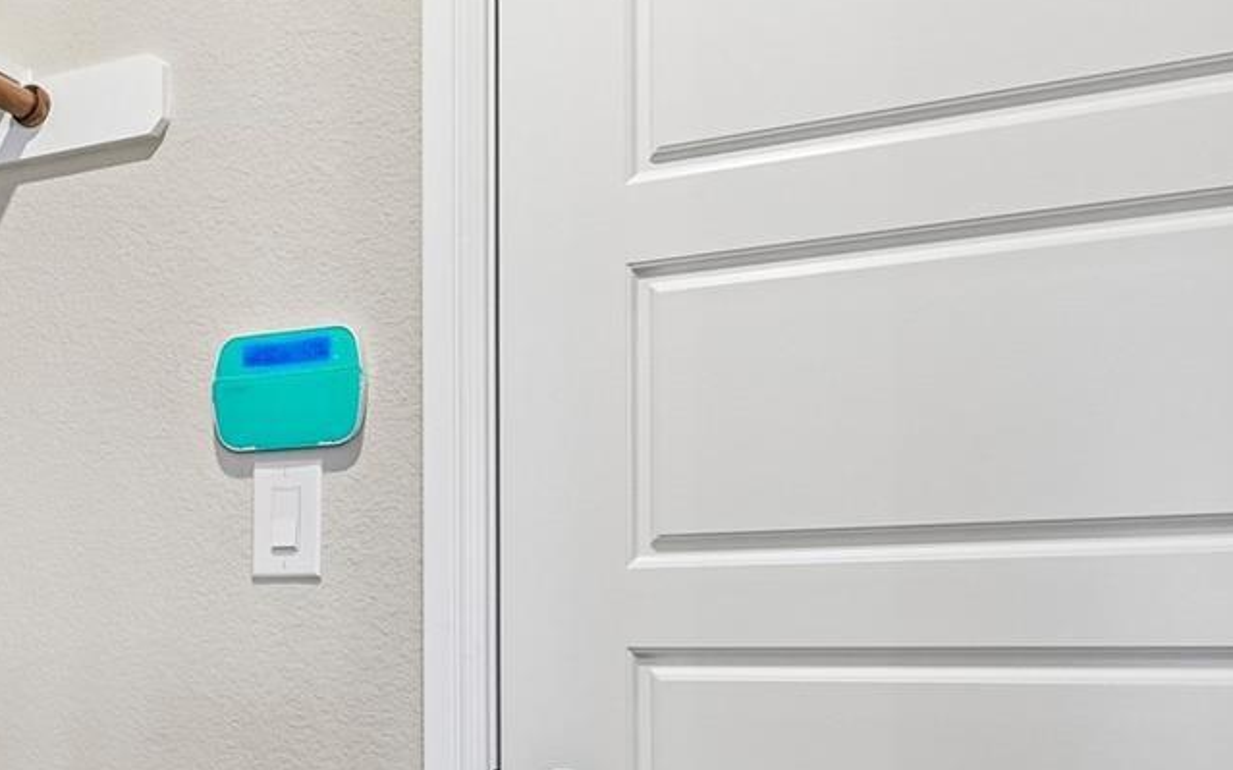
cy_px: 655
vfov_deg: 25.7
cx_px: 8
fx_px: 1646
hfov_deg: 36.9
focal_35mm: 49
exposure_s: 1/13
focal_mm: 15
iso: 400
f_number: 8
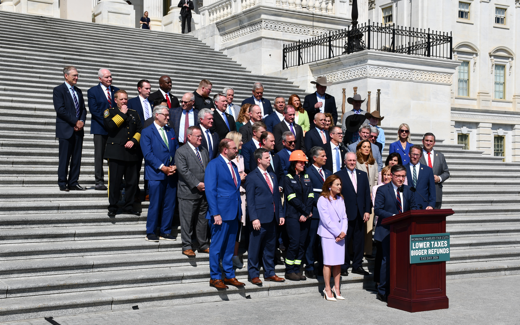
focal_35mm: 51
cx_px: 263
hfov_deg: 39.6
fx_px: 723
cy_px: 169
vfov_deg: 25.3
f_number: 10
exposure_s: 1/400
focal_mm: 30
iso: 100
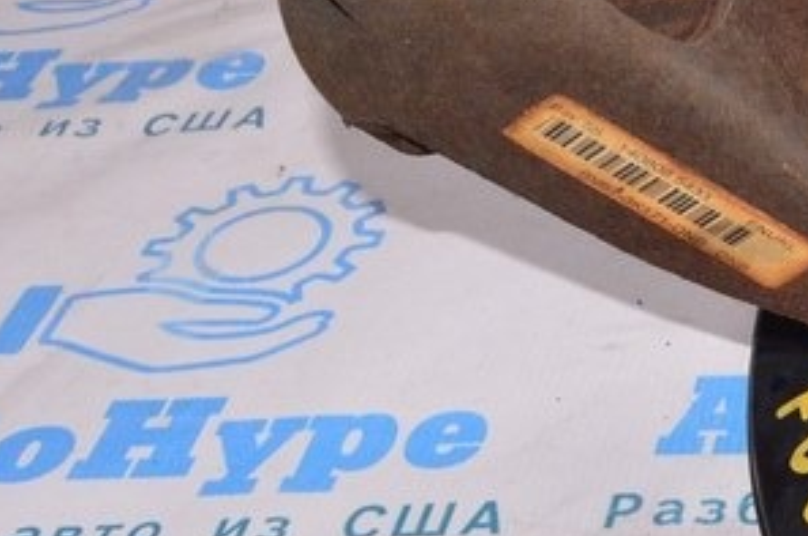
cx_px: 1238
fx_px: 2436
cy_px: 61
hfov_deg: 16.9
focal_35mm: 109
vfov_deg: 12.5
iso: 1600
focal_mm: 21
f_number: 8
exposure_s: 1/200
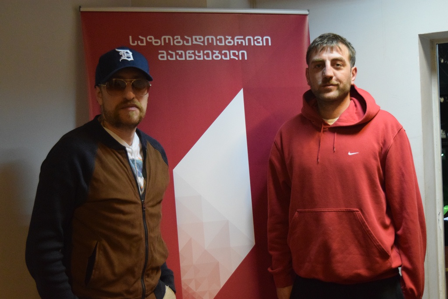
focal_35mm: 52
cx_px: 224
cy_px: 150
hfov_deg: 37.8
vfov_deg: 25.8
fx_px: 653
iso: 4500
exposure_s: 1/60
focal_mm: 35
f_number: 4.5
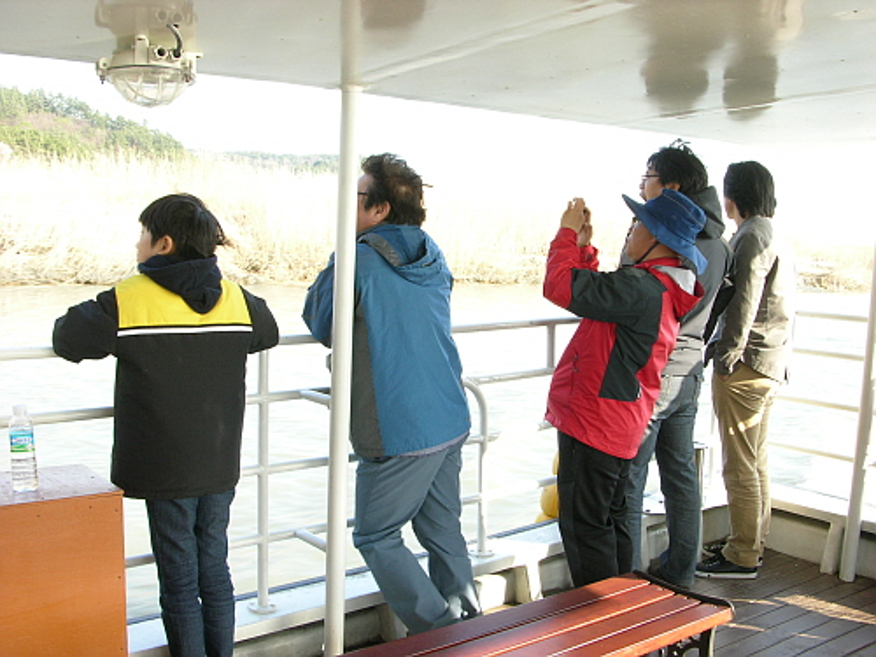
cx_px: 438
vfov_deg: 40.7
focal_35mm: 35
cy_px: 328
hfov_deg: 52.6
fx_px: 886
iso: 100
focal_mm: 8.9
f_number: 8
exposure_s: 1/30.3
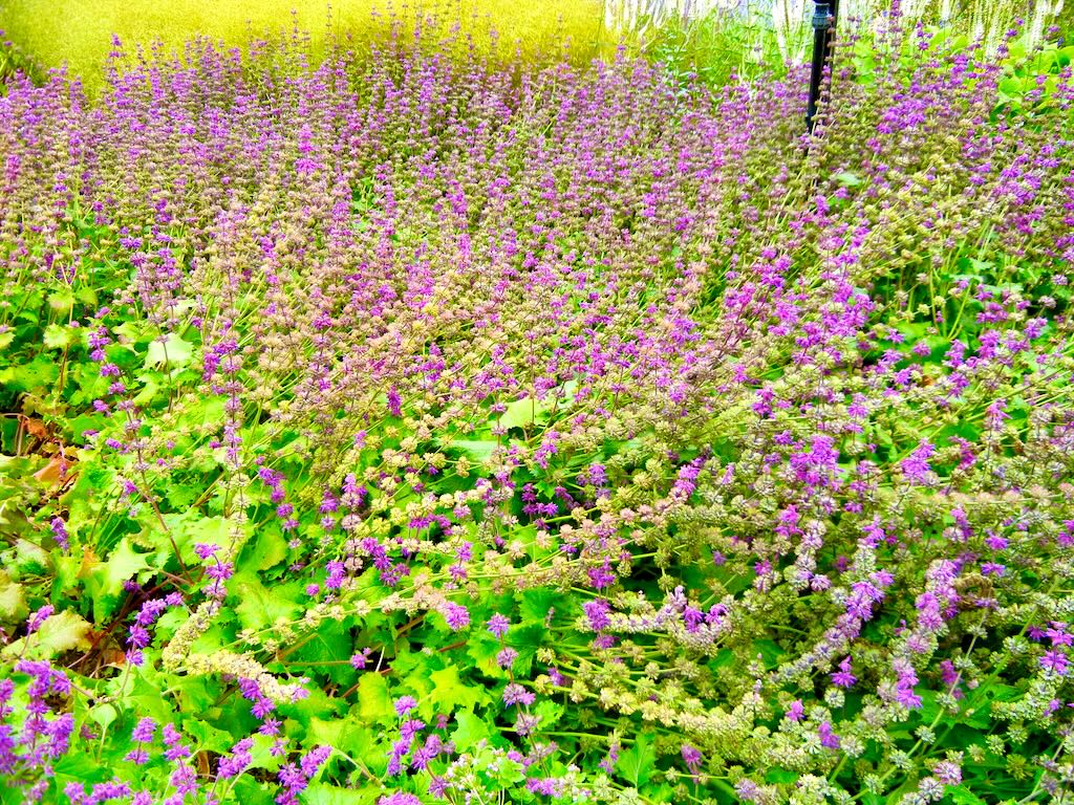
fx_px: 931
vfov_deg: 46.8
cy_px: 402
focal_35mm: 30
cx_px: 537
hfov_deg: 60.0
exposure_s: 1/170
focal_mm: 5.4
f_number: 3.5
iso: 160
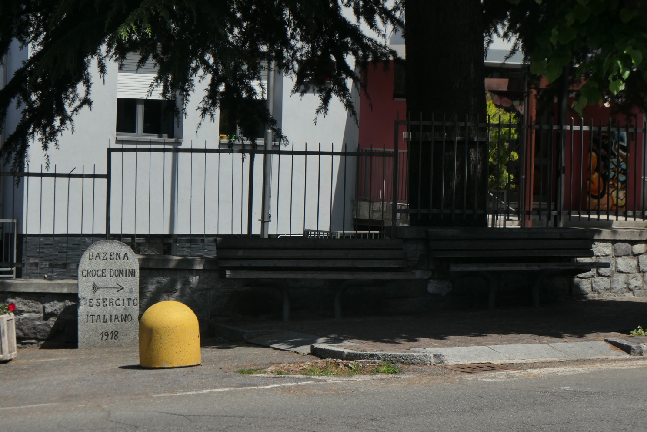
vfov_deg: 11.1
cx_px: 323
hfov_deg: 16.7
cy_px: 215
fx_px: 2210
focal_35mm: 123
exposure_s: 1/1000
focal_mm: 44.6
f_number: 8
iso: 200
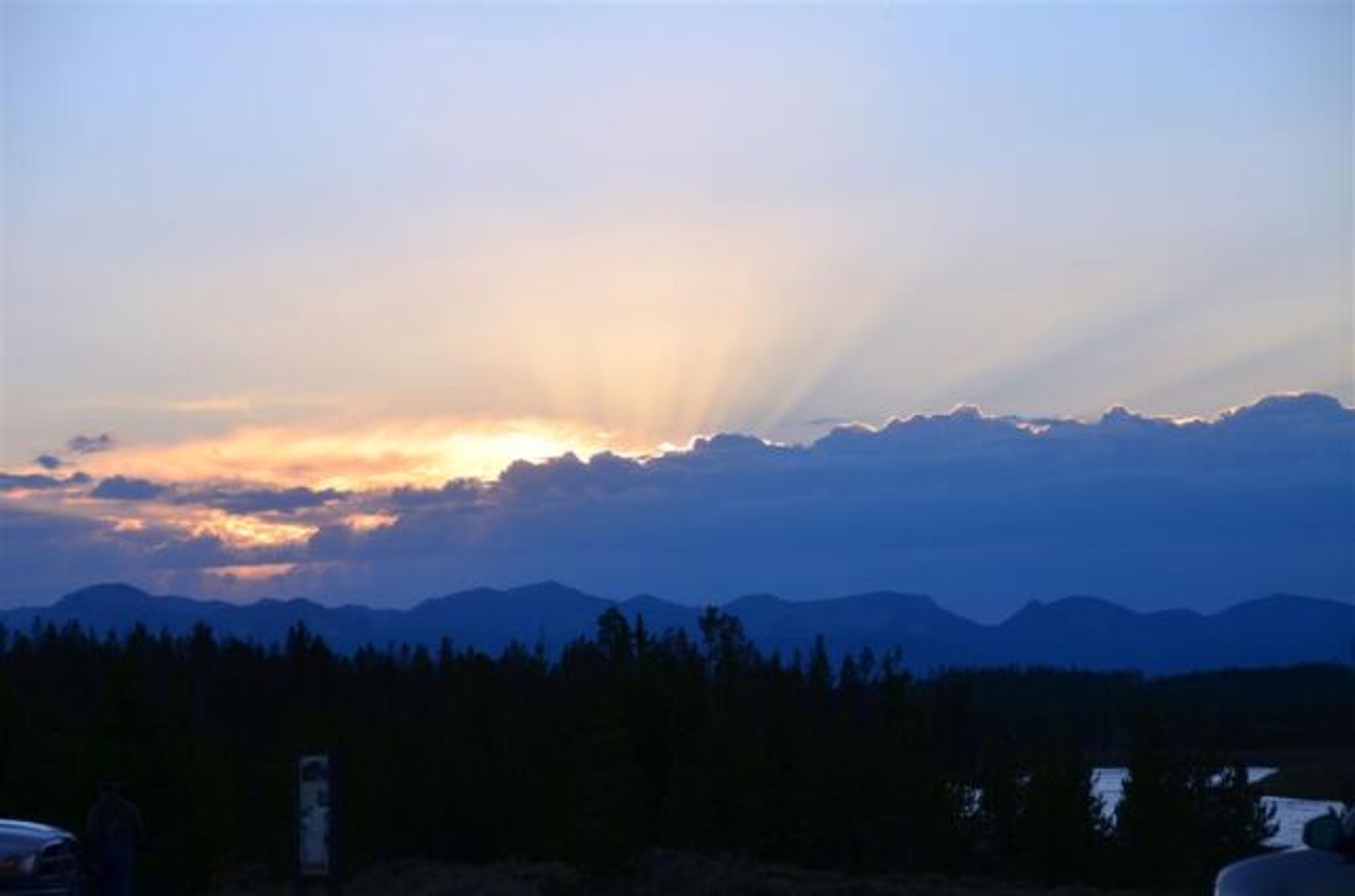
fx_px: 4223
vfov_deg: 12.1
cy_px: 448
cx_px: 678
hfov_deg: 18.2
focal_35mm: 112
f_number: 5.3
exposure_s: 1/500
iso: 200
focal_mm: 75
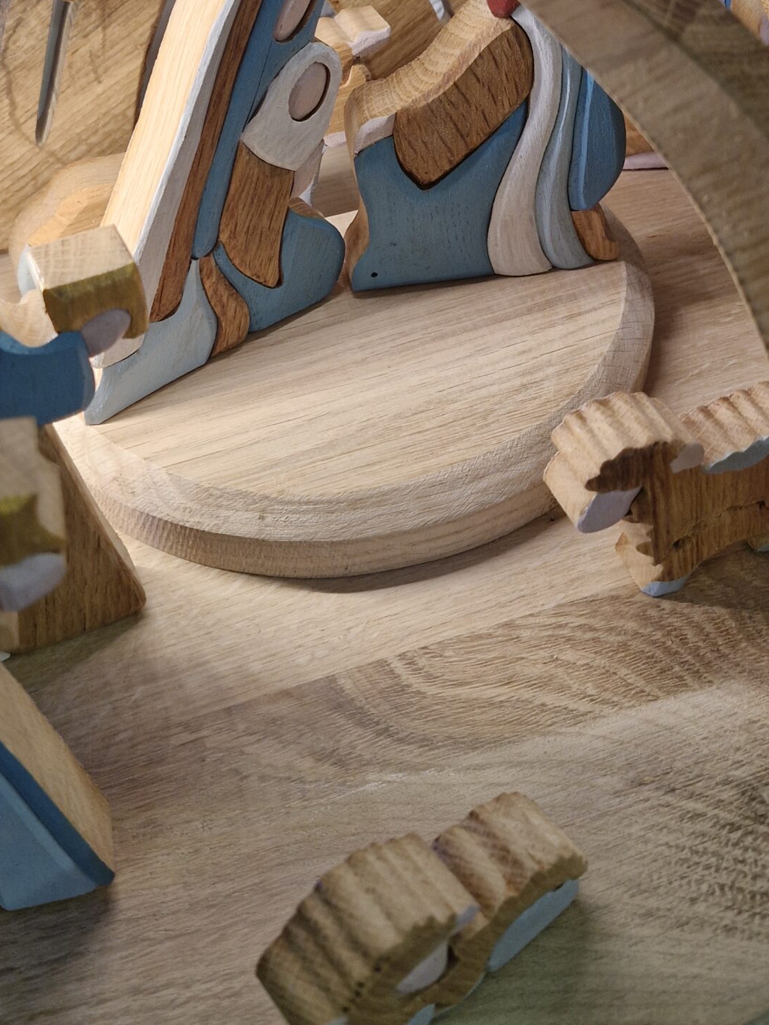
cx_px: 292
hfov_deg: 35.0
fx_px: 1214
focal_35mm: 41
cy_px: 265
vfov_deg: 44.4
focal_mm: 5.54
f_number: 1.8
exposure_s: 1/100
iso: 160
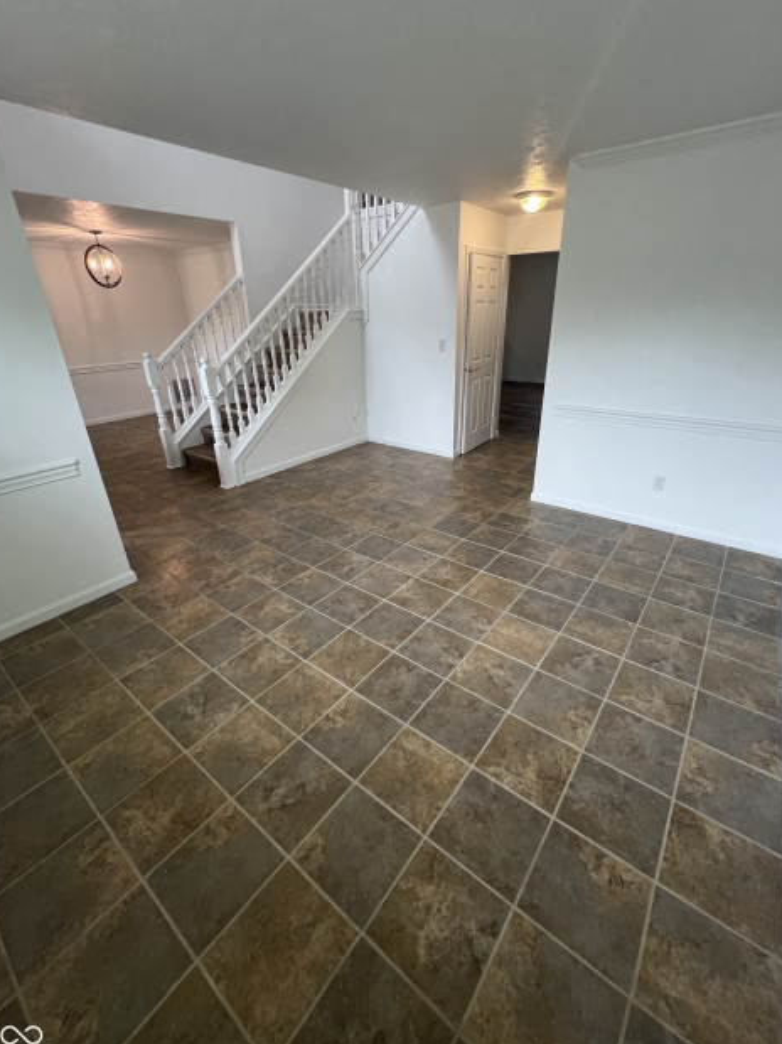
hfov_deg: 85.6
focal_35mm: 14
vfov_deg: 102.0
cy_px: 507
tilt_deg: -25.4
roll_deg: +2.3
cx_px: 399
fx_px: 422
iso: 100
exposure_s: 1/99
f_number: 1.8
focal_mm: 1.57
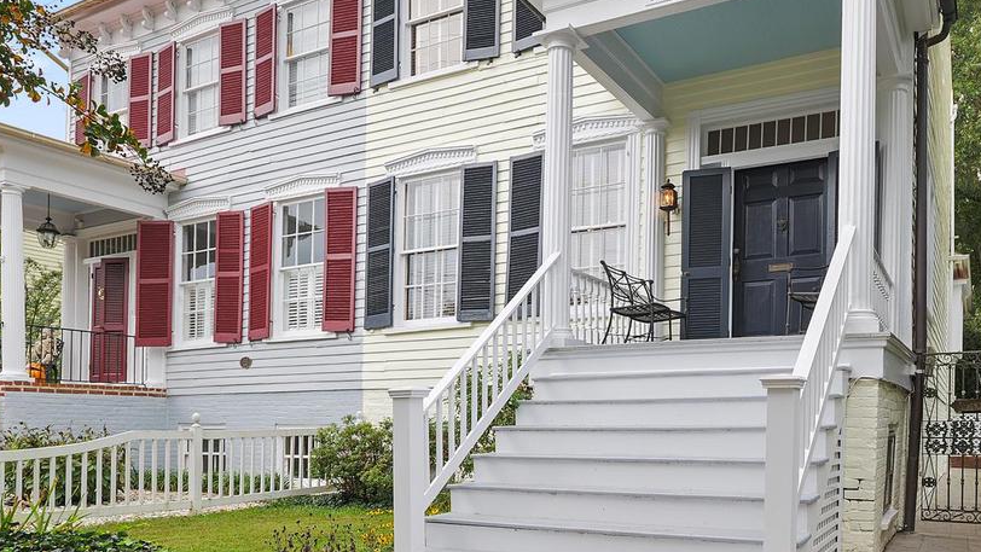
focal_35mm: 26
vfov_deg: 44.3
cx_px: 606
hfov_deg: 70.9
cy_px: 244
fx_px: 676
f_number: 6.3
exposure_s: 1/25
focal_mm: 14
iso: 100
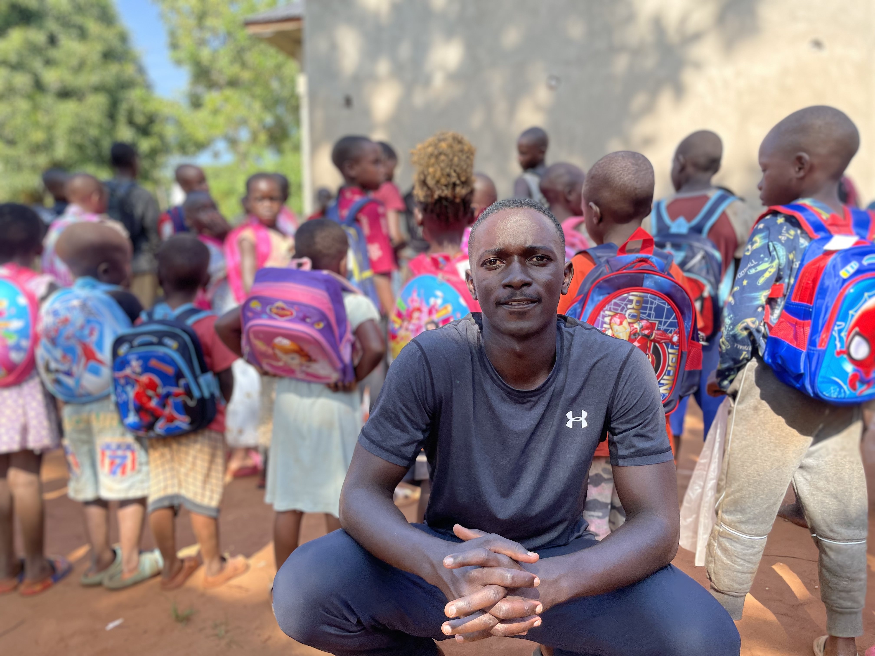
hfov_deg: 67.3
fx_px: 657
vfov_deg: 53.1
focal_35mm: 26
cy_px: 328
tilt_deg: -2.4
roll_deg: -0.6
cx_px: 438
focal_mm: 4.2
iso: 50
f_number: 1.6
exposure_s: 1/622
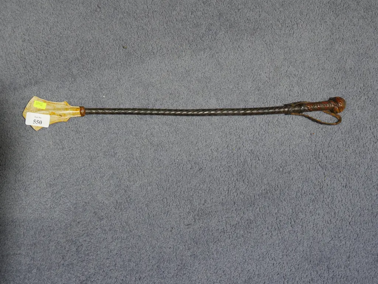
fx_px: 546
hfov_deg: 38.2
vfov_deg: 29.1
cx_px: 189
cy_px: 142
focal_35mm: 50
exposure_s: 1/60
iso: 500
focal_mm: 25
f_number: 5.3
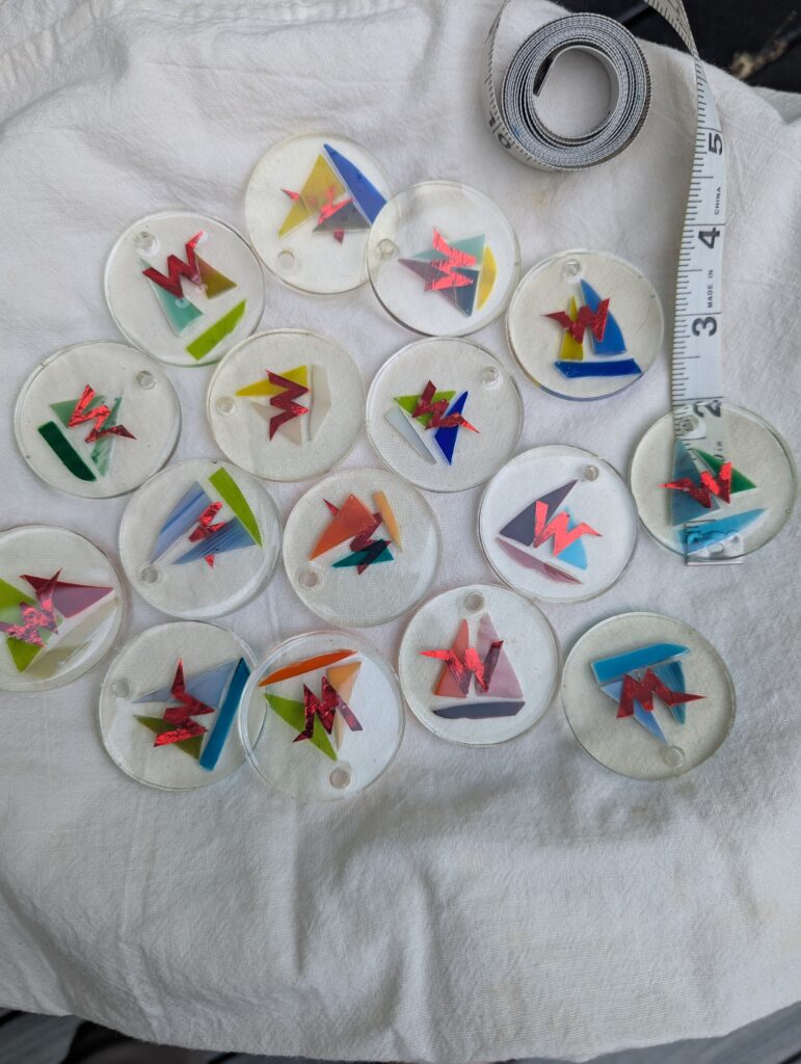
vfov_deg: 71.5
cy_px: 532
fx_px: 739
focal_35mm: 24
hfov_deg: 56.9
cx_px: 400
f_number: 1.85
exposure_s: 1/658
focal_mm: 6.81
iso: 42
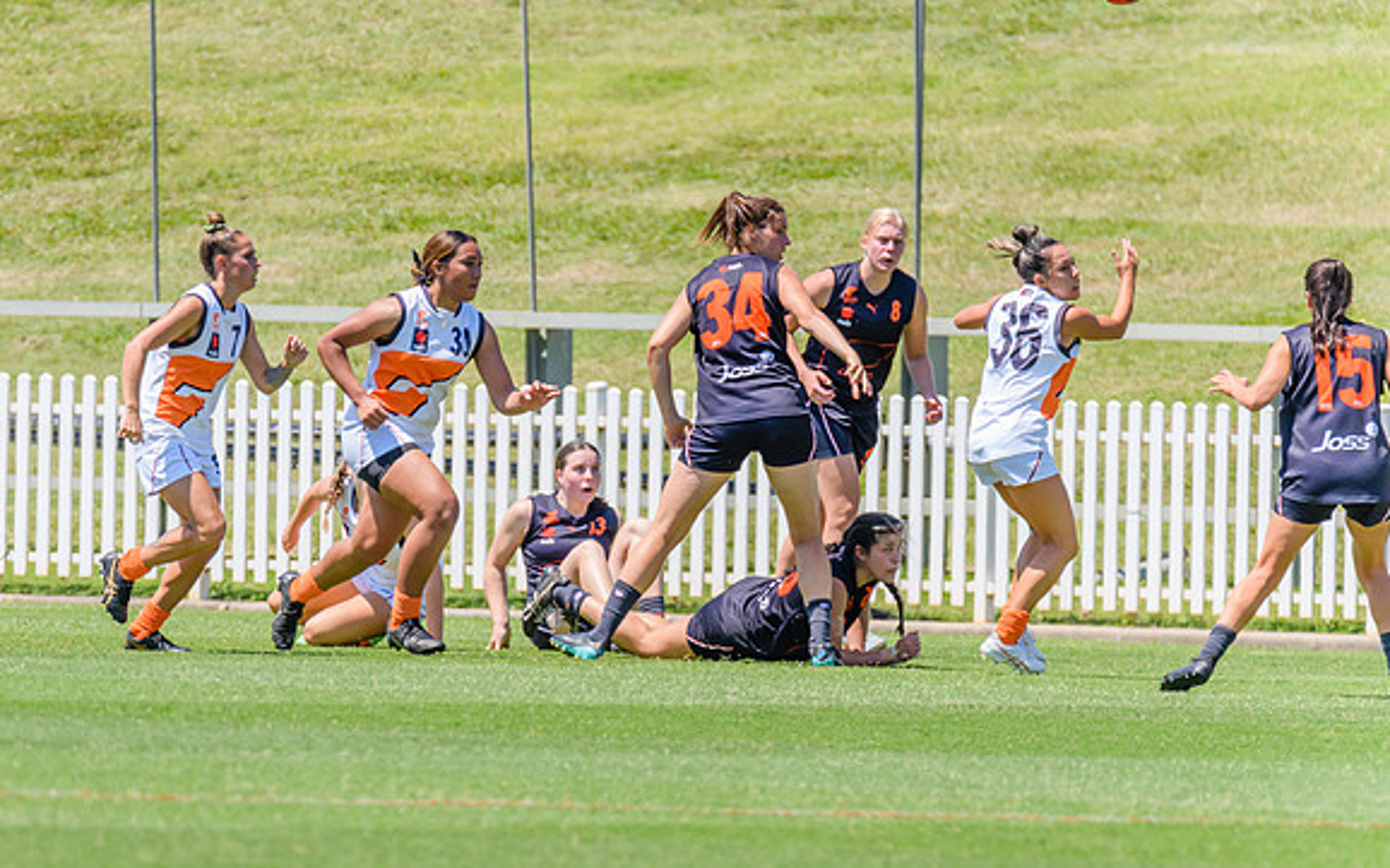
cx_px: 558
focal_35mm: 677
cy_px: 494
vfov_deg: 1.9
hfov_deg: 3.1
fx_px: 25641
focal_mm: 550
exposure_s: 1/1600
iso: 800
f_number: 9
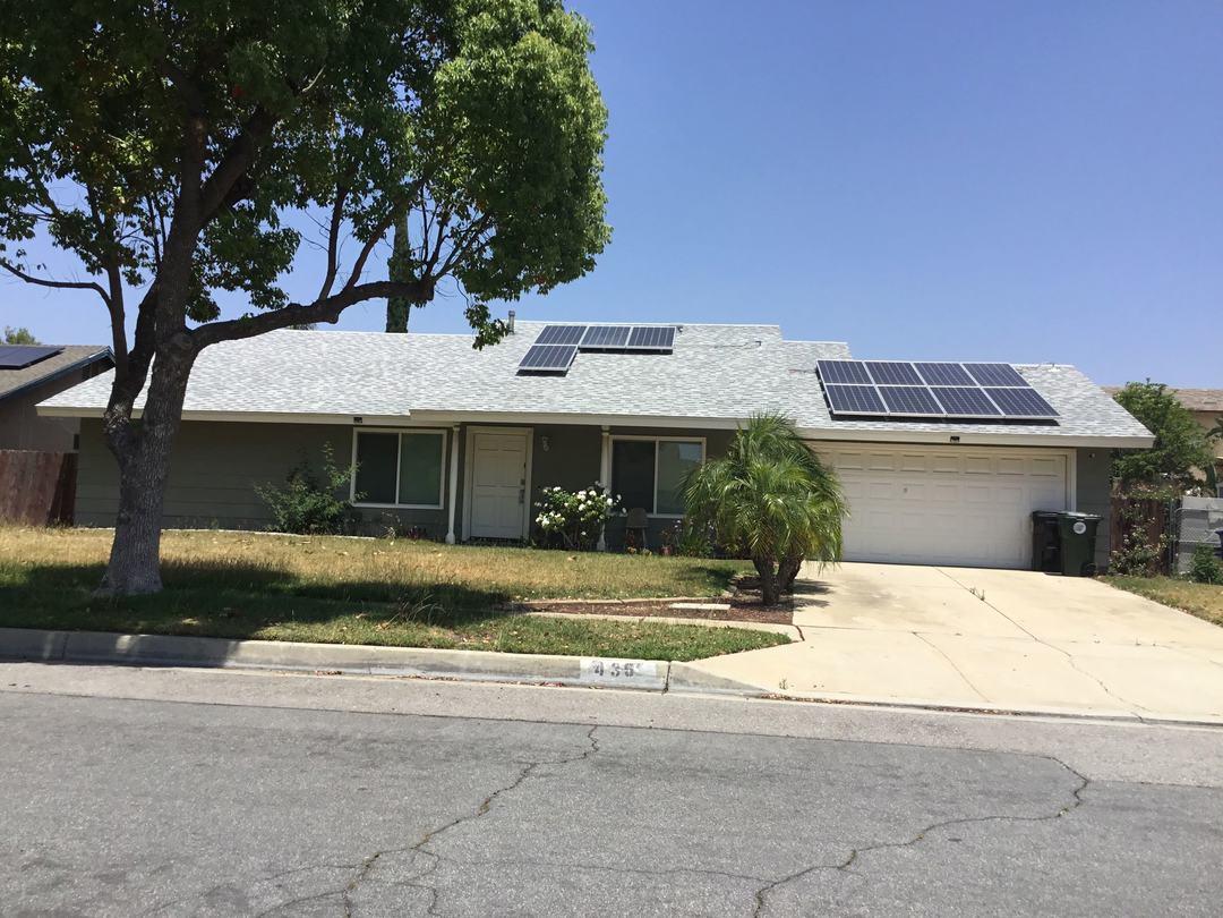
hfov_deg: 58.4
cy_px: 459
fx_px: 1095
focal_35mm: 31
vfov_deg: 45.4
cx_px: 612
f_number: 2.4
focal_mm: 3.3
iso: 25
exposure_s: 1/1538
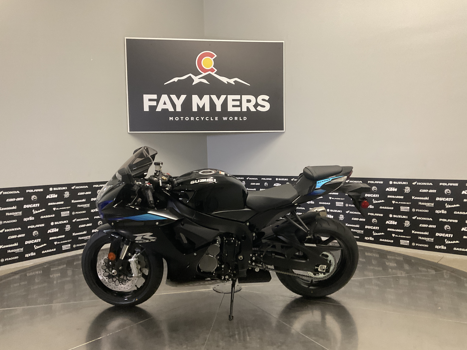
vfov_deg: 48.2
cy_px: 175
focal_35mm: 29
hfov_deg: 61.7
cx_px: 234
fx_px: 391
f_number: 1.8
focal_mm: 3
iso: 200
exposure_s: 1/60
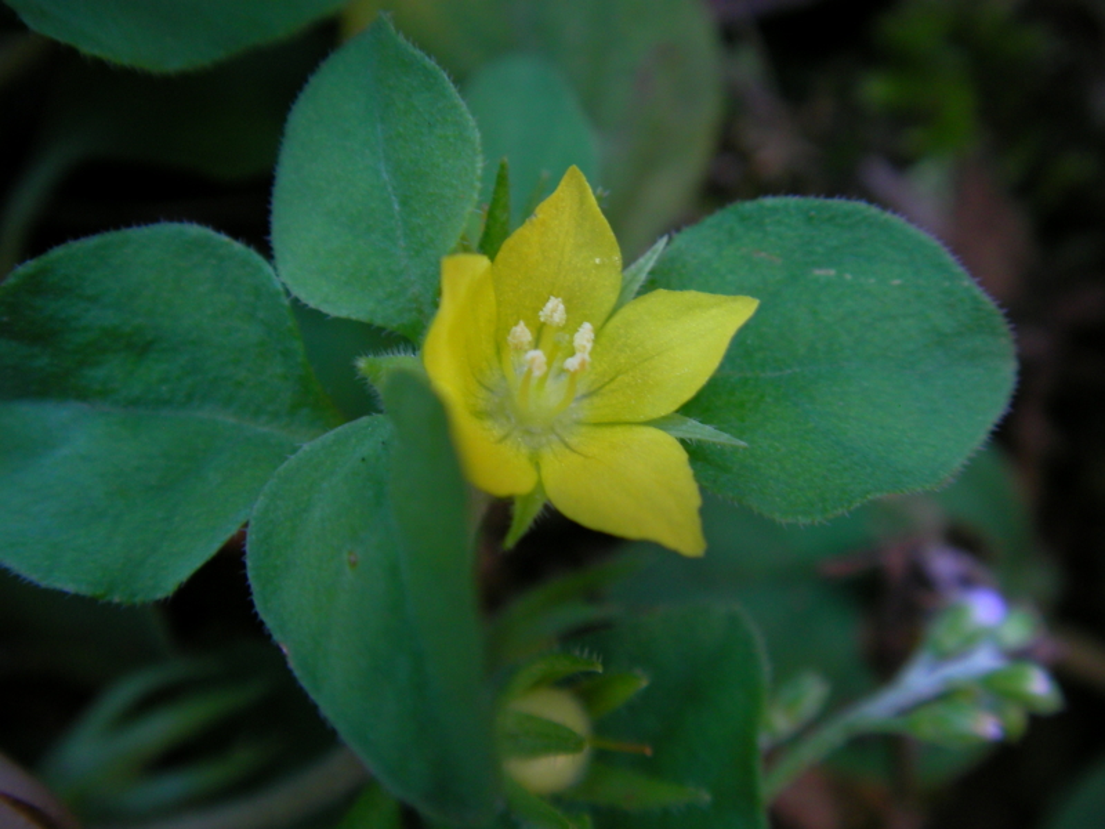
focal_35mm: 41
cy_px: 414
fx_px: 1309
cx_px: 552
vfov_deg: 35.1
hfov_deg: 45.8
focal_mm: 6.3
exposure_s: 1/34.2
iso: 50
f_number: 3.5
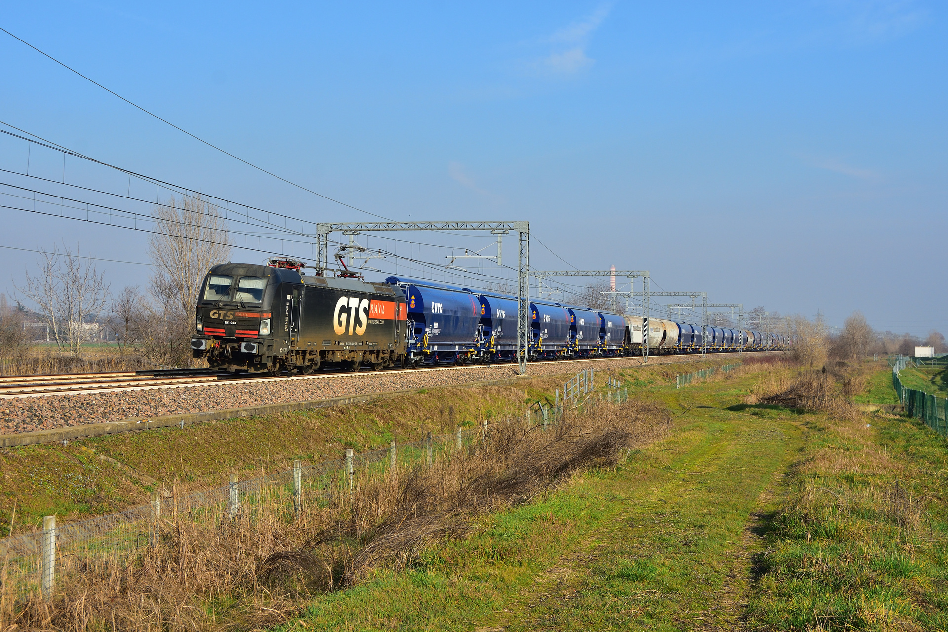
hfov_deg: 36.9
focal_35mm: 54
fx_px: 1422
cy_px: 316
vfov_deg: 25.1
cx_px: 474
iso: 250
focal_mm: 36
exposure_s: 1/800
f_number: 7.1
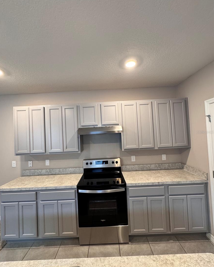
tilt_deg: +1.3
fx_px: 119
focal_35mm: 15
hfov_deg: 84.0
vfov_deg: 96.8
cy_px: 132
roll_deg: +2.6
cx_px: 104
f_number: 2.2
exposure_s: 1/60
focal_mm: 2.22
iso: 250
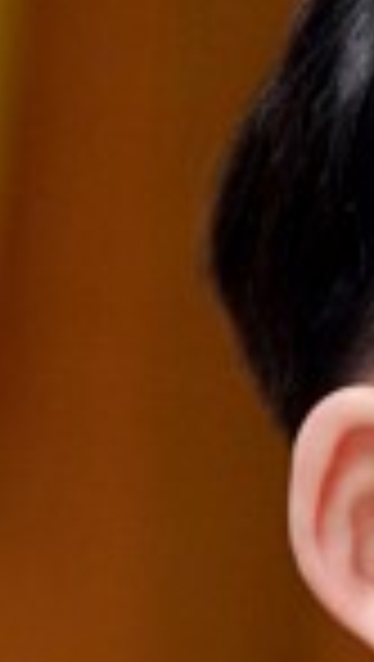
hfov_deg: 1.2
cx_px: 874
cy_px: 896
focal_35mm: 1046
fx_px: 18388
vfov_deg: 2.1
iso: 1250
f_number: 4
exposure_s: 1/200
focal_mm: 163
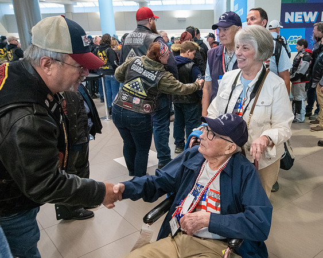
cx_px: 204
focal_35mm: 33
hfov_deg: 54.0
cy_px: 139
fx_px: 312
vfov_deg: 44.9
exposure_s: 1/80
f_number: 7.1
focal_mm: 24
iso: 8000
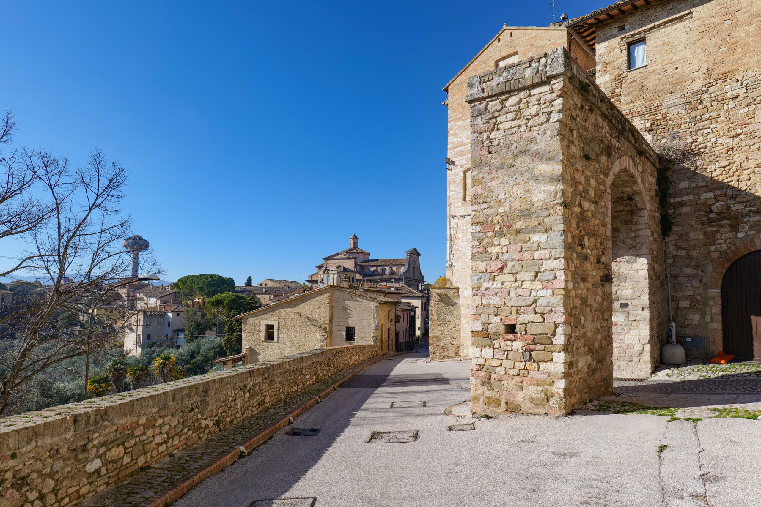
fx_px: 423
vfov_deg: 61.9
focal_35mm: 20
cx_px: 380
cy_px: 254
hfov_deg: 84.0
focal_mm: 20
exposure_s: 1/400
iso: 100
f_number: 6.3
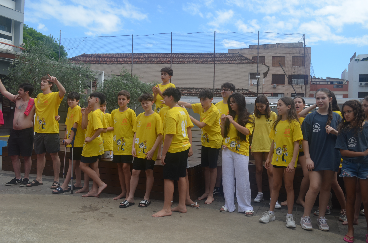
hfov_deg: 57.3
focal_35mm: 33
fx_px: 337
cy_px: 122
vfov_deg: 39.8
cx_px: 184
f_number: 8
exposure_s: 1/250
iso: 160
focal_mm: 22
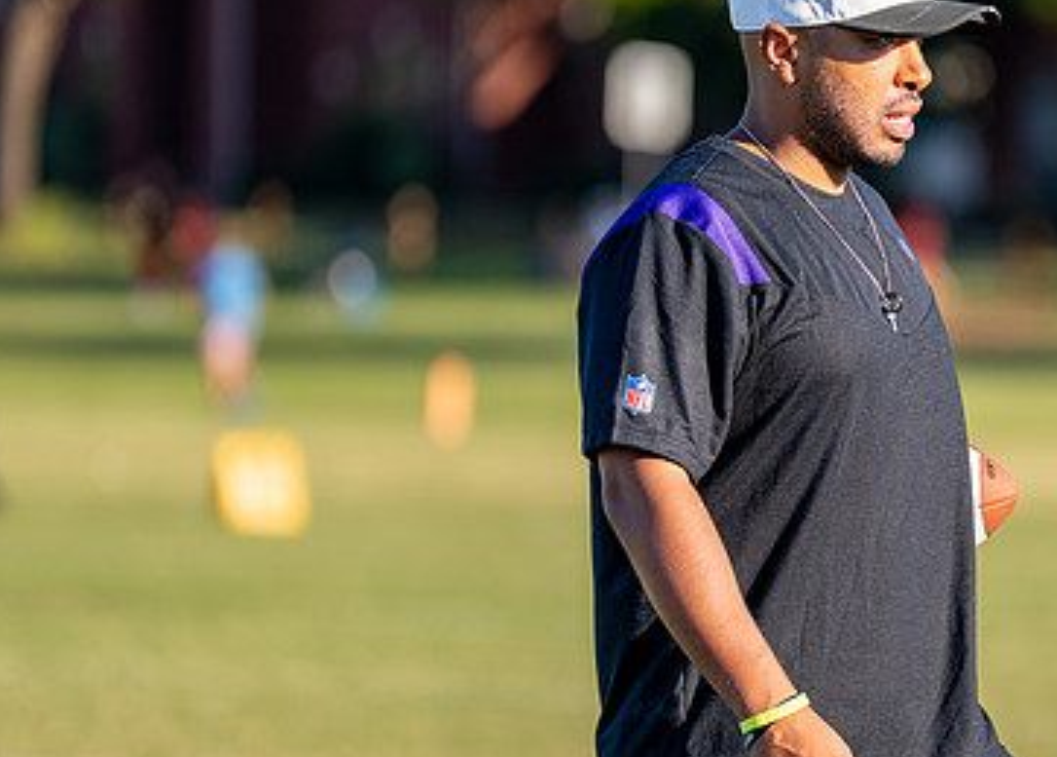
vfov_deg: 3.4
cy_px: 365
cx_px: 865
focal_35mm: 425
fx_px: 12766
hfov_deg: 4.7
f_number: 2.8
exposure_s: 1/2500
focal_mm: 200
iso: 160
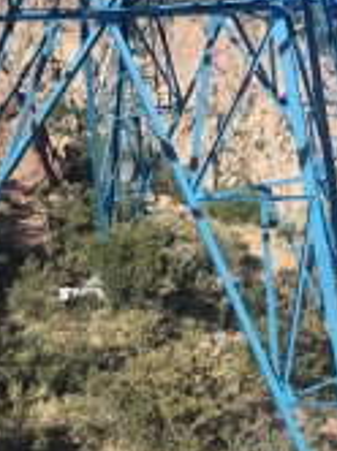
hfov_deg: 22.1
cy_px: 3
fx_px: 833
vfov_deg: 28.5
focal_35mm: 64
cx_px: 329
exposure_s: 1/503
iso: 25
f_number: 2.2
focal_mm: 4.15
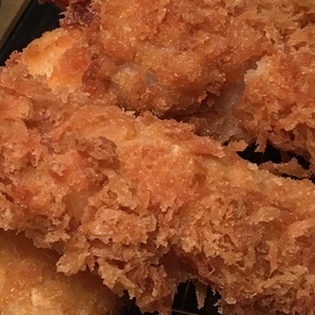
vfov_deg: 16.7
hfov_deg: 16.5
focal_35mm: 104
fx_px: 1071
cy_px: 131
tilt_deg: -49.8
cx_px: 26
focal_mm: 4.15
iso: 64
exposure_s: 1/30
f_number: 2.2
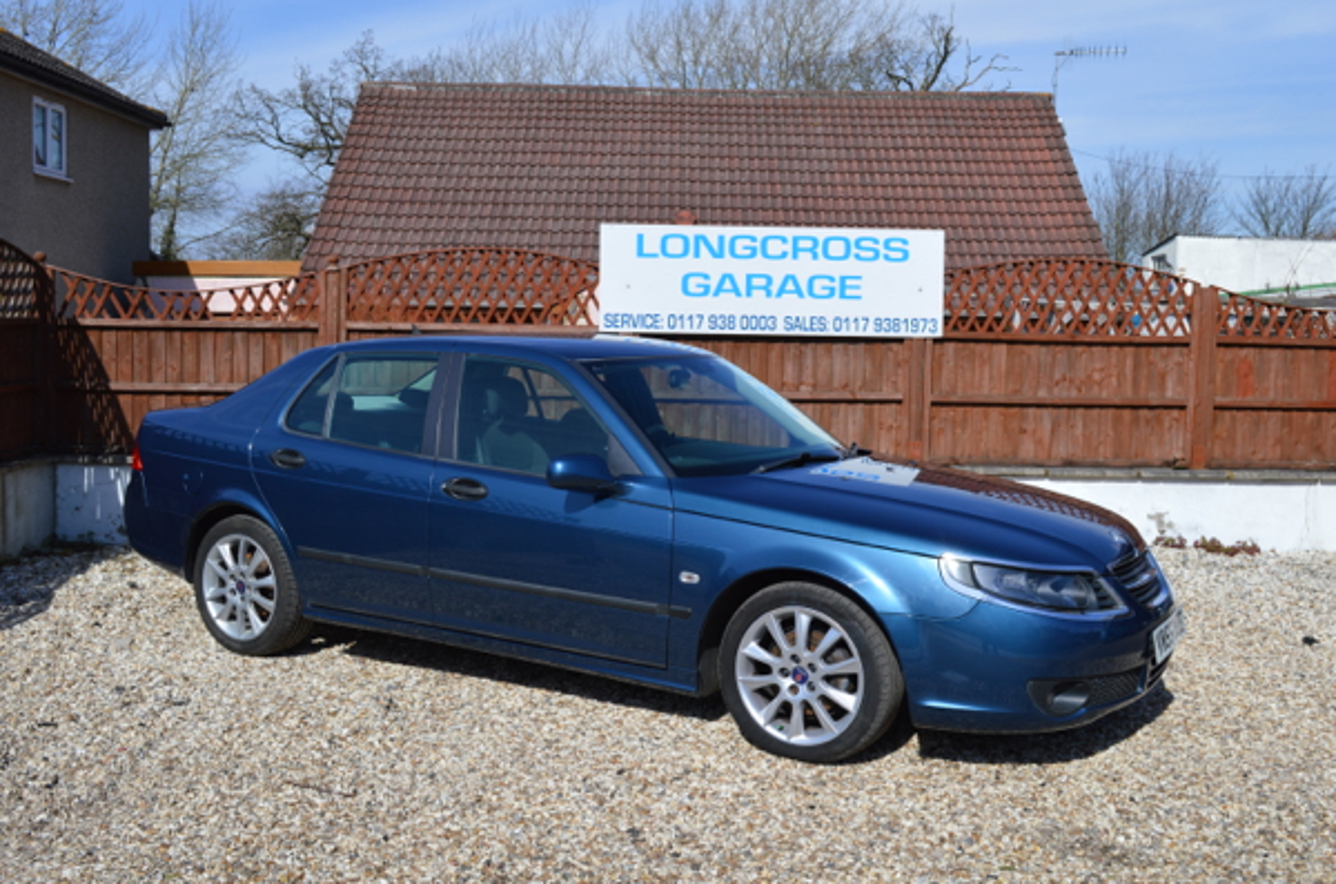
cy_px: 442
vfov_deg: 36.7
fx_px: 1333
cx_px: 668
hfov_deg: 53.2
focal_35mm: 36
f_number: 9
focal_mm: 24
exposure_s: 1/320
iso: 100
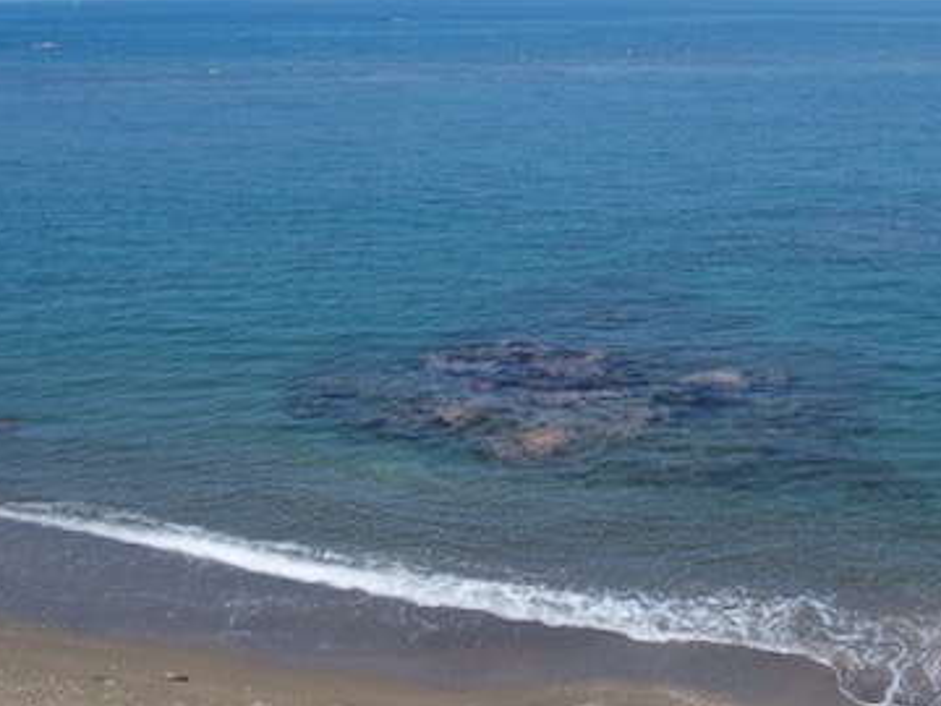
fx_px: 1305
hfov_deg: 39.6
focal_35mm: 48
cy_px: 429
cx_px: 544
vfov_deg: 30.2
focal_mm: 6.37
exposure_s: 1/125
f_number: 10
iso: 100
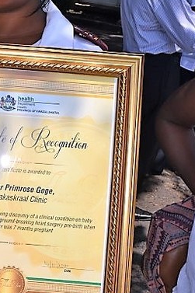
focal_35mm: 69
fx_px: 561
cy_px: 99
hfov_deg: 19.3
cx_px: 18
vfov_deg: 29.1
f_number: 10
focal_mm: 23
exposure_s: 1/200
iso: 100
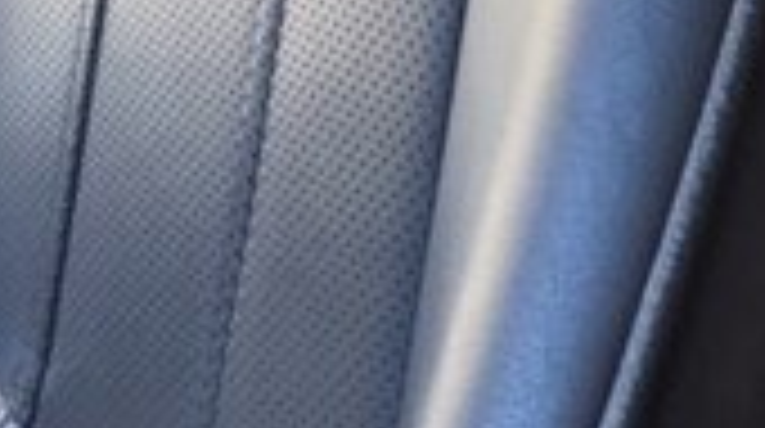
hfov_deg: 15.1
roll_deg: -1.4
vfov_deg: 8.9
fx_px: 2491
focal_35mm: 123
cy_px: -592
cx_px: 1377
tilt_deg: -8.7
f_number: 2.2
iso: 40
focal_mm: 4.15
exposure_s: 1/50
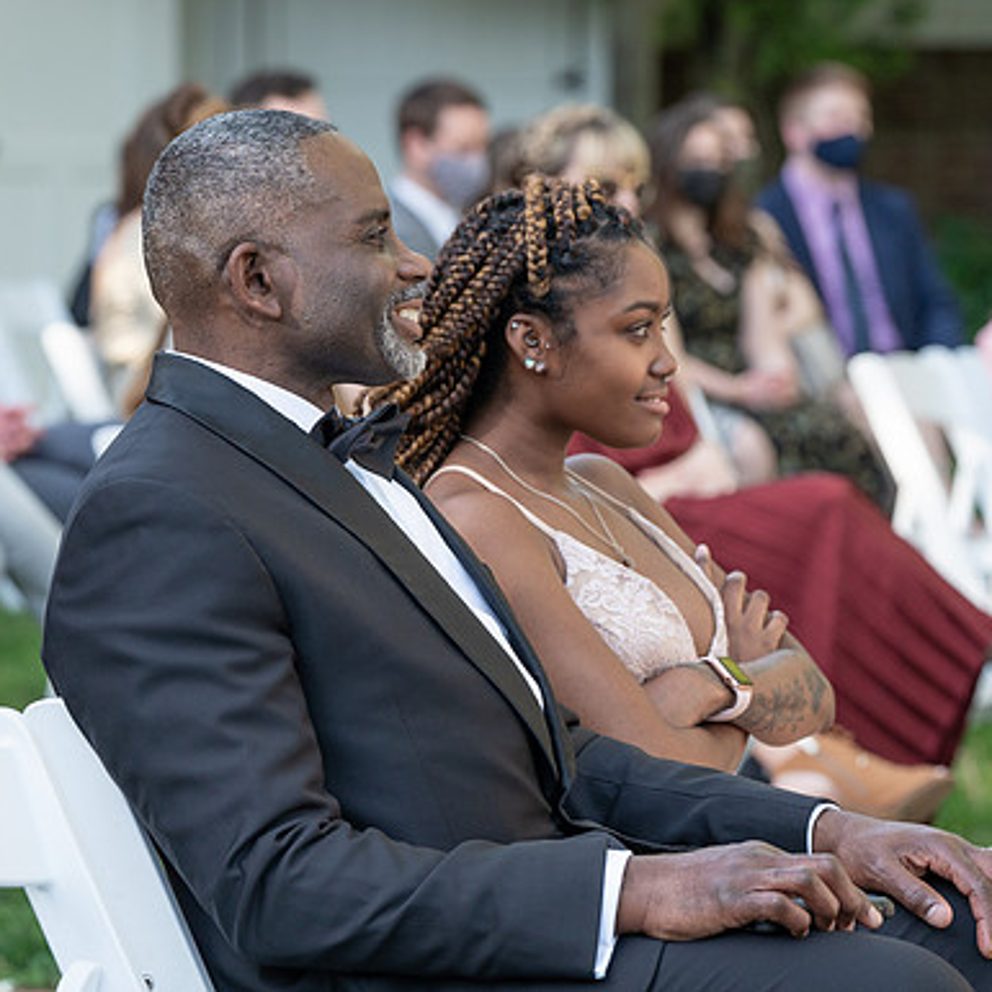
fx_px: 6582
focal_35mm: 203
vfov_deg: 8.6
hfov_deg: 8.6
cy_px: 510
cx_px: 494
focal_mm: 152
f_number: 5.6
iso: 320
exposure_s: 1/250
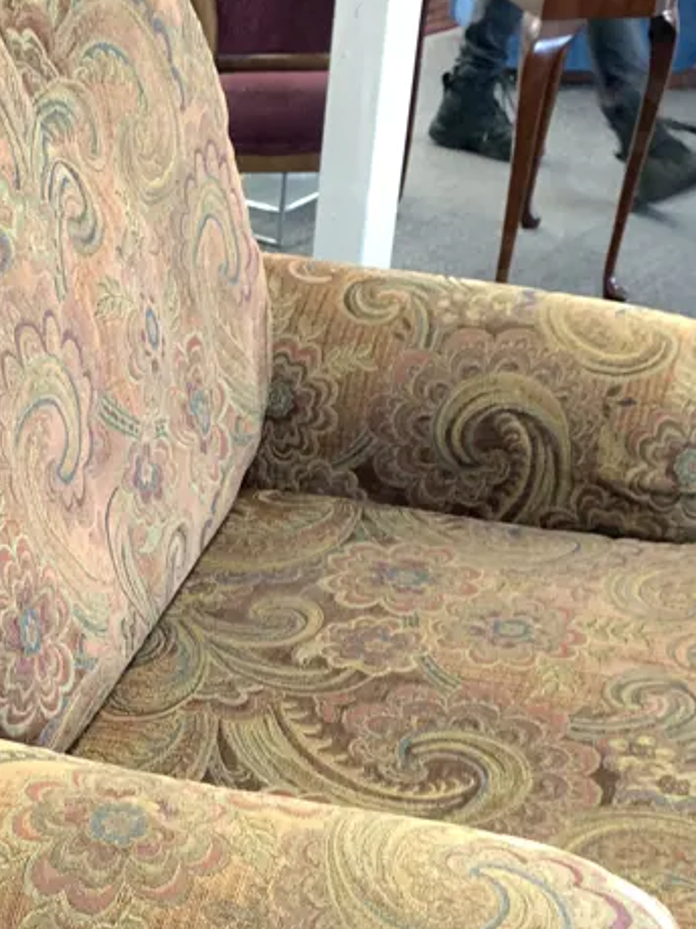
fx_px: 1556
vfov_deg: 32.3
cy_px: 755
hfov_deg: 24.9
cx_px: 154
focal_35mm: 58
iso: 160
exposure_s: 1/50
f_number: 1.8
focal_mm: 4.25
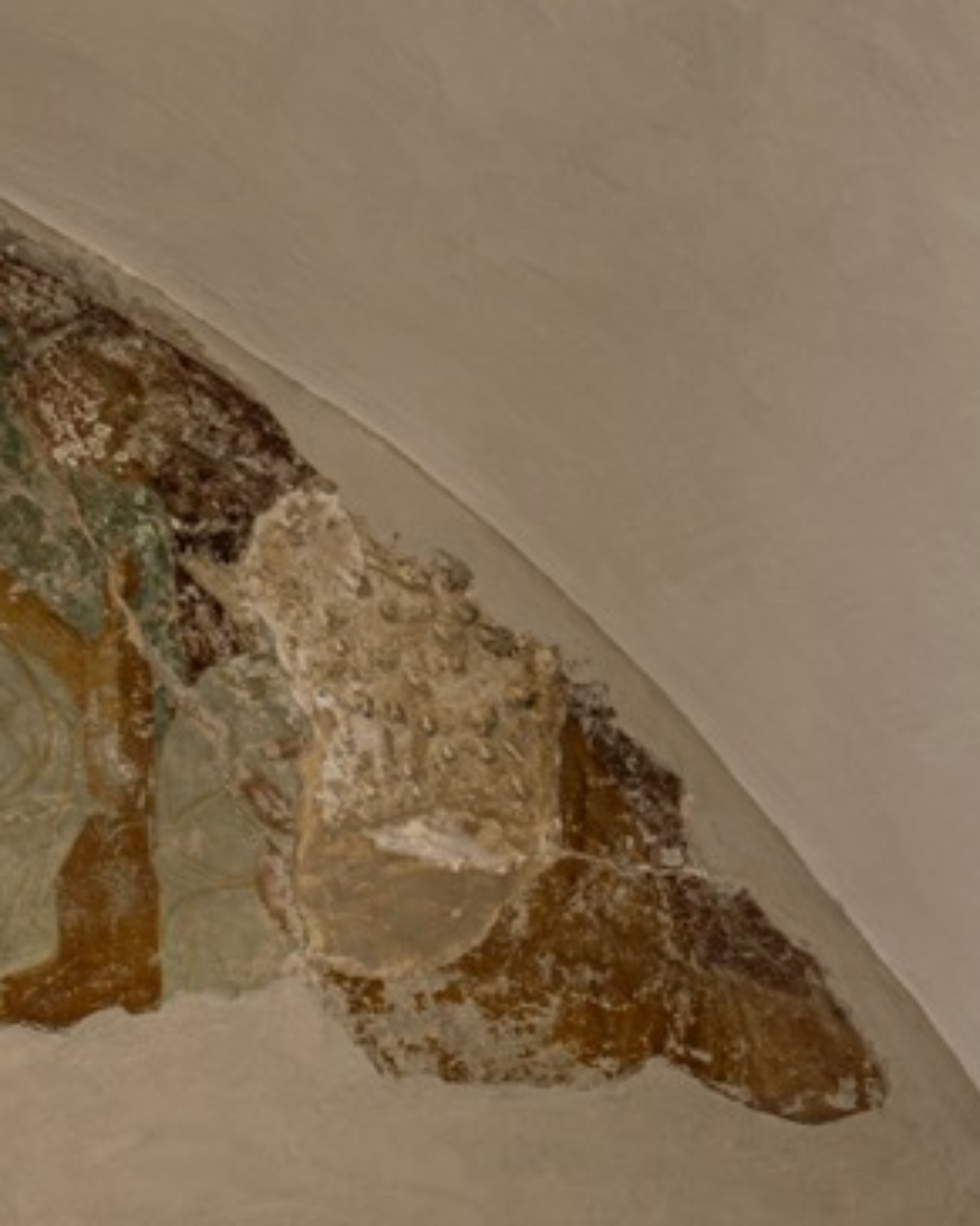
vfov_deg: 19.2
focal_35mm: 99
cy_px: 992
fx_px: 3591
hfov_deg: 14.1
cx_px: -653
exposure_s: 1/8
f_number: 5
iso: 125
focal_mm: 30
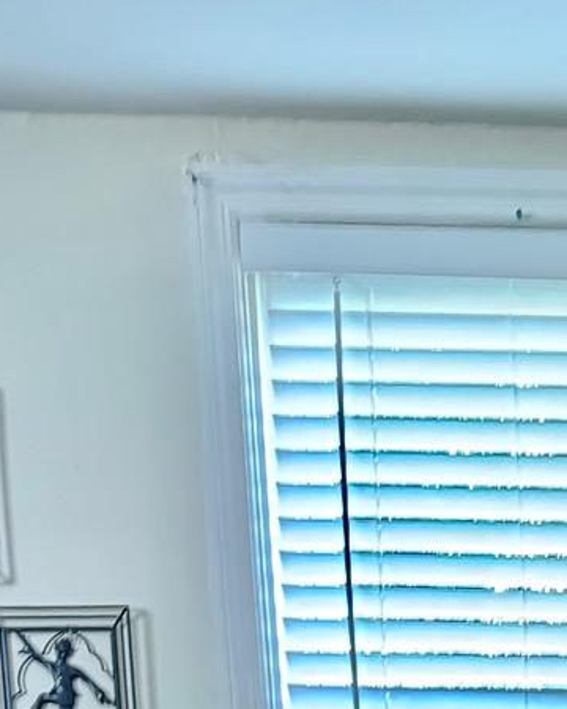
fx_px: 1678
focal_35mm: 80
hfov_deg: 17.9
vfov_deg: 20.0
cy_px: 1120
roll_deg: +0.2
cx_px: 747
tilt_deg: -8.7
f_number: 1.78
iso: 1600
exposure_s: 1/27
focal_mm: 6.76
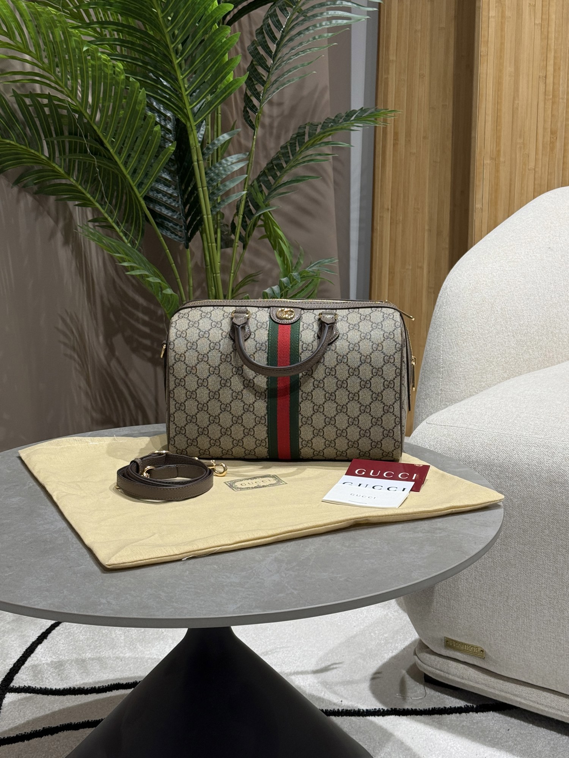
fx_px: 1052
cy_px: 379
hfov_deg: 30.3
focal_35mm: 48
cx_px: 284
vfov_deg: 39.7
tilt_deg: -12.5
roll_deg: +2.4
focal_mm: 6.76
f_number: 1.78
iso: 64
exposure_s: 1/100
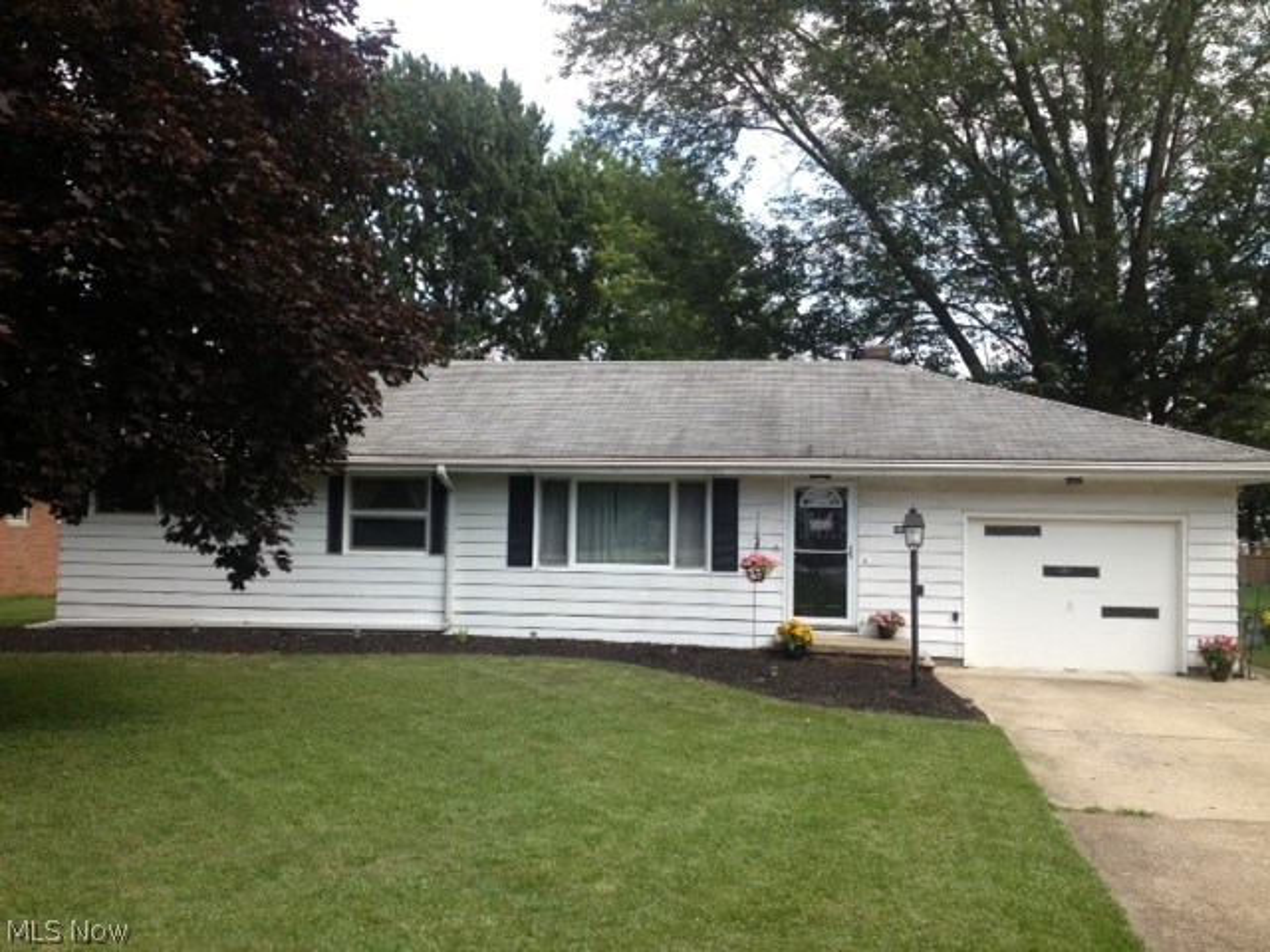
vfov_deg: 40.7
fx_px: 1284
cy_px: 476
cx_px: 635
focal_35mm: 35
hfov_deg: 52.6
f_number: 2.4
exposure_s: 1/673
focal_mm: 4.28
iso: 64
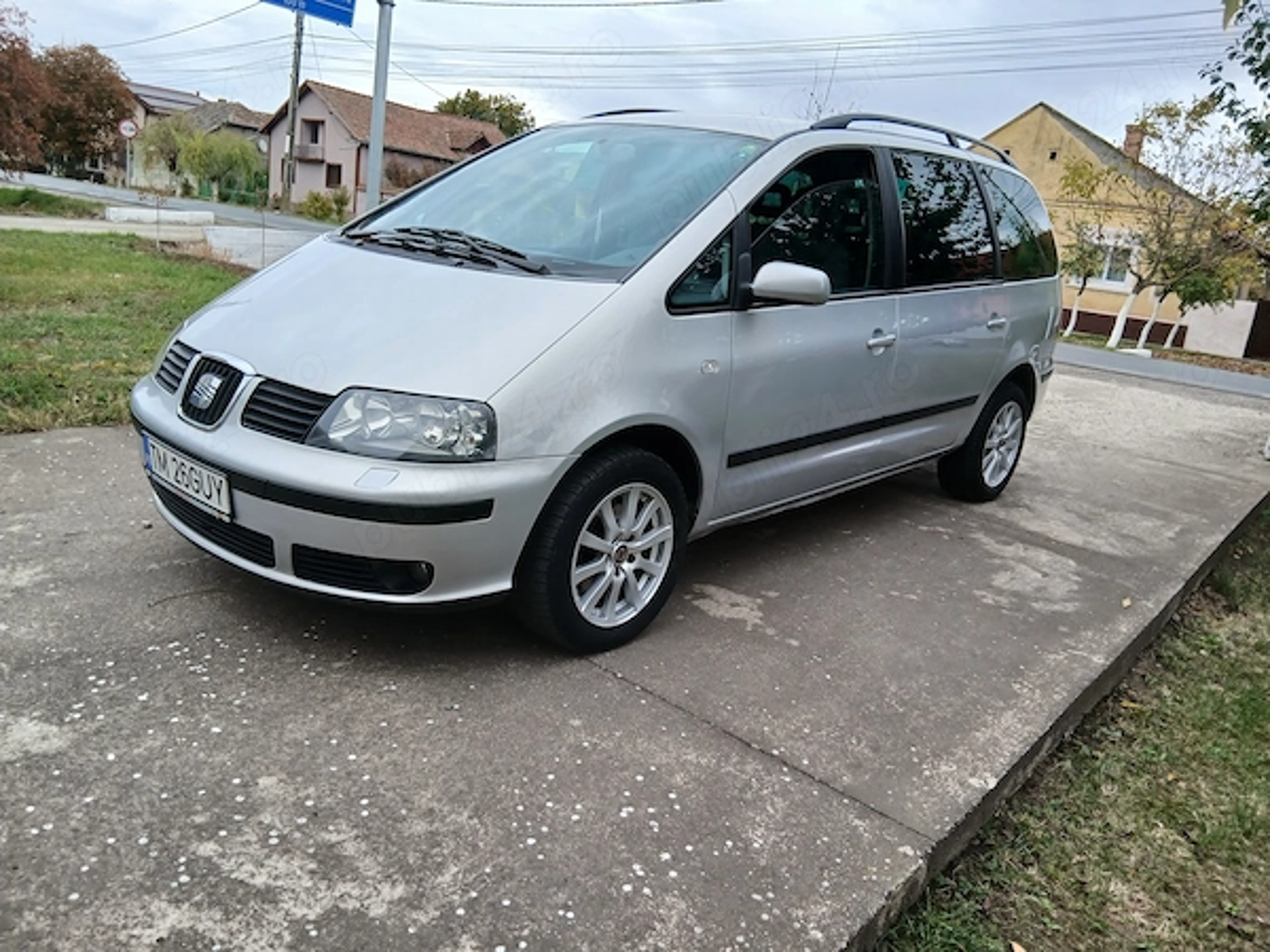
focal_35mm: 26
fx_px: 954
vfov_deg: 53.1
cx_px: 635
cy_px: 476
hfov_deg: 67.3
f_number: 1.8
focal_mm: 3.98
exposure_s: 1/100
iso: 20
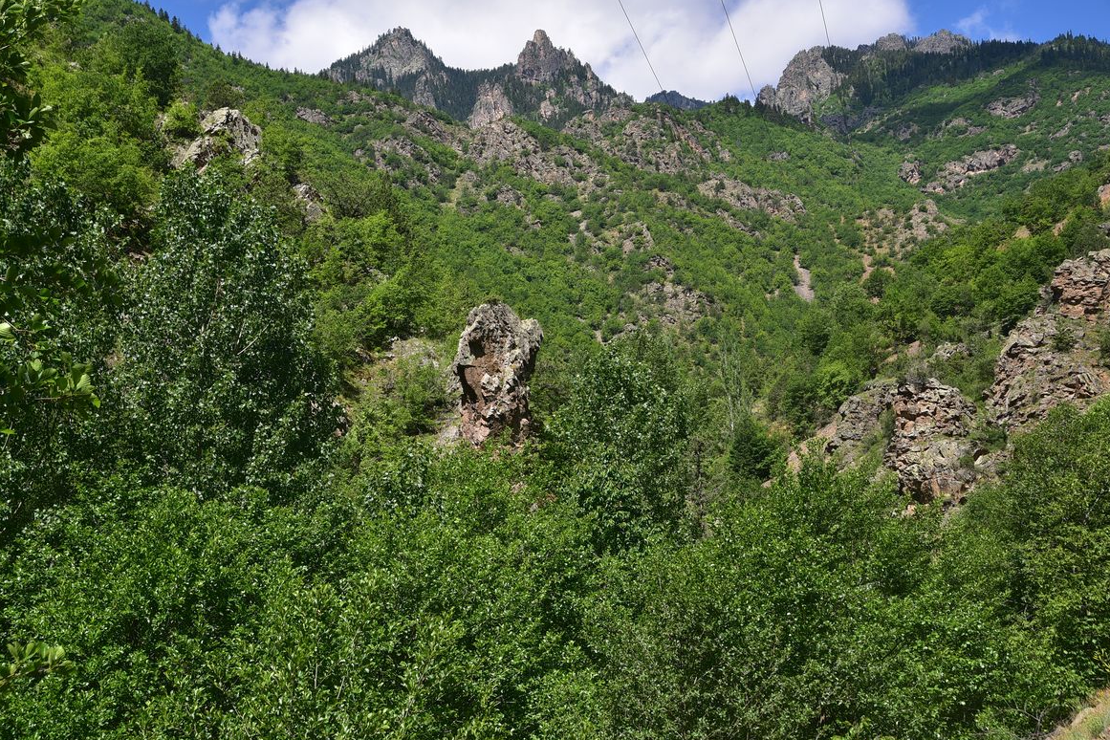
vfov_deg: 24.2
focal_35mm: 56
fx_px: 1727
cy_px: 336
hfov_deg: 35.6
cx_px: 525
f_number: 8
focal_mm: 50
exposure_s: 1/400
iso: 160
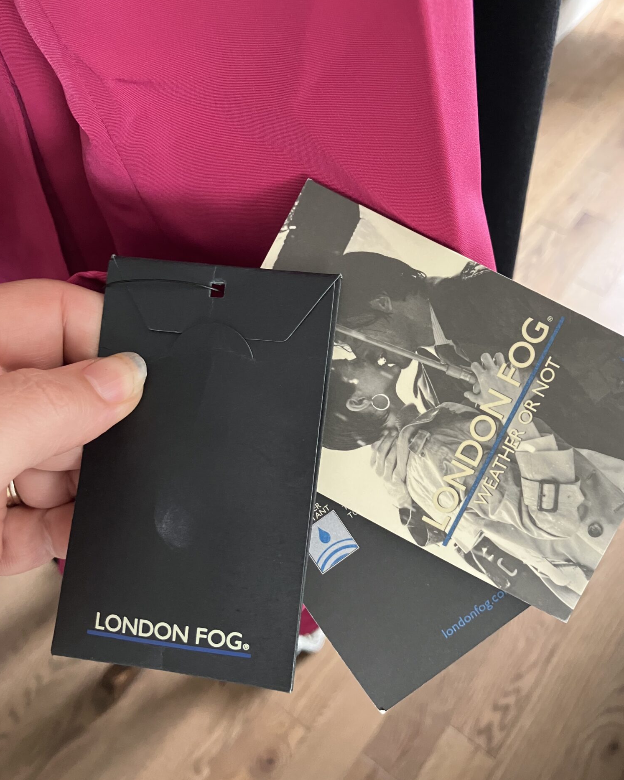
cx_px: 316
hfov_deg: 48.5
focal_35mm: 30
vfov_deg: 58.8
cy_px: 383
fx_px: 692
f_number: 1.8
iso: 320
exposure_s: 1/58
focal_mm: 3.99
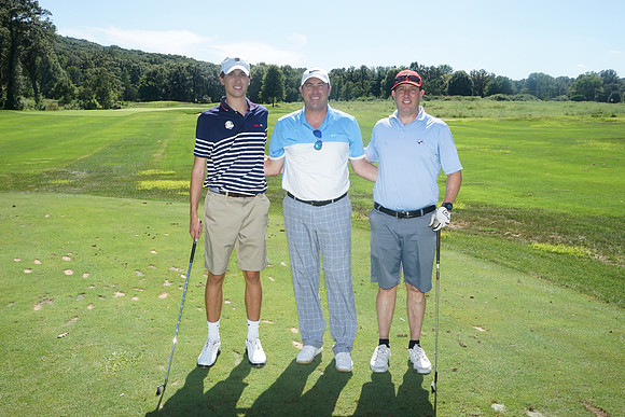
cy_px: 208
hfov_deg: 51.9
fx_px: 642
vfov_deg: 36.0
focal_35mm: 37
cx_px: 312
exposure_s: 1/250
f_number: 18
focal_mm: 37
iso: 800
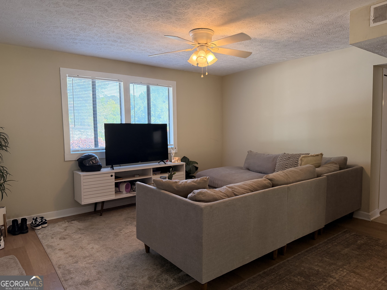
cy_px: 145
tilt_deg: -4.3
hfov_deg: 71.6
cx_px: 194
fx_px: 268
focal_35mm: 24
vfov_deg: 56.8
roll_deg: +0.9
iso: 200
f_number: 1.78
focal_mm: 6.76
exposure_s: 1/120
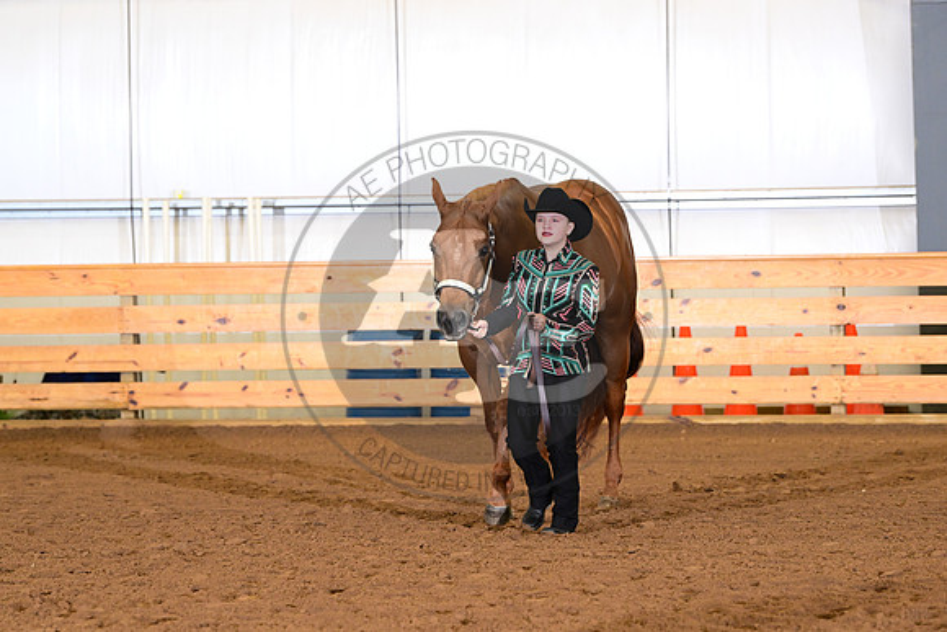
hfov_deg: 14.2
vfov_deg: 9.5
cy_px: 316
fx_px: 3815
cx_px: 474
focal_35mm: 145
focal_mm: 145
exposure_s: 1/125
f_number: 5.6
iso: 2500
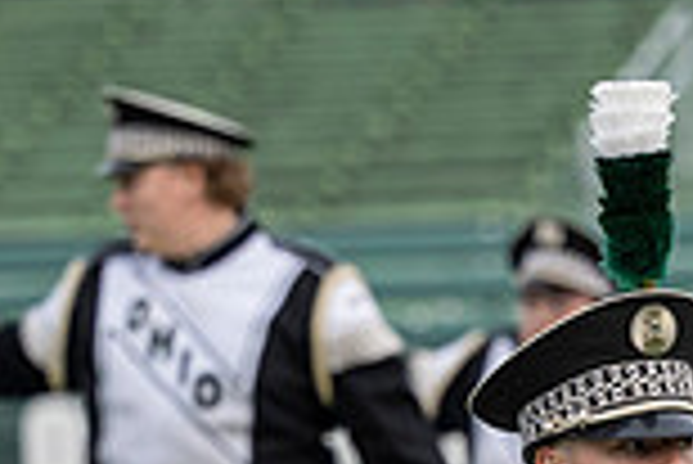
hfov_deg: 3.2
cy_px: 698
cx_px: 688
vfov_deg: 2.1
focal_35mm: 646
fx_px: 12447
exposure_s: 1/500
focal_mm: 115
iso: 250
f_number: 2.8
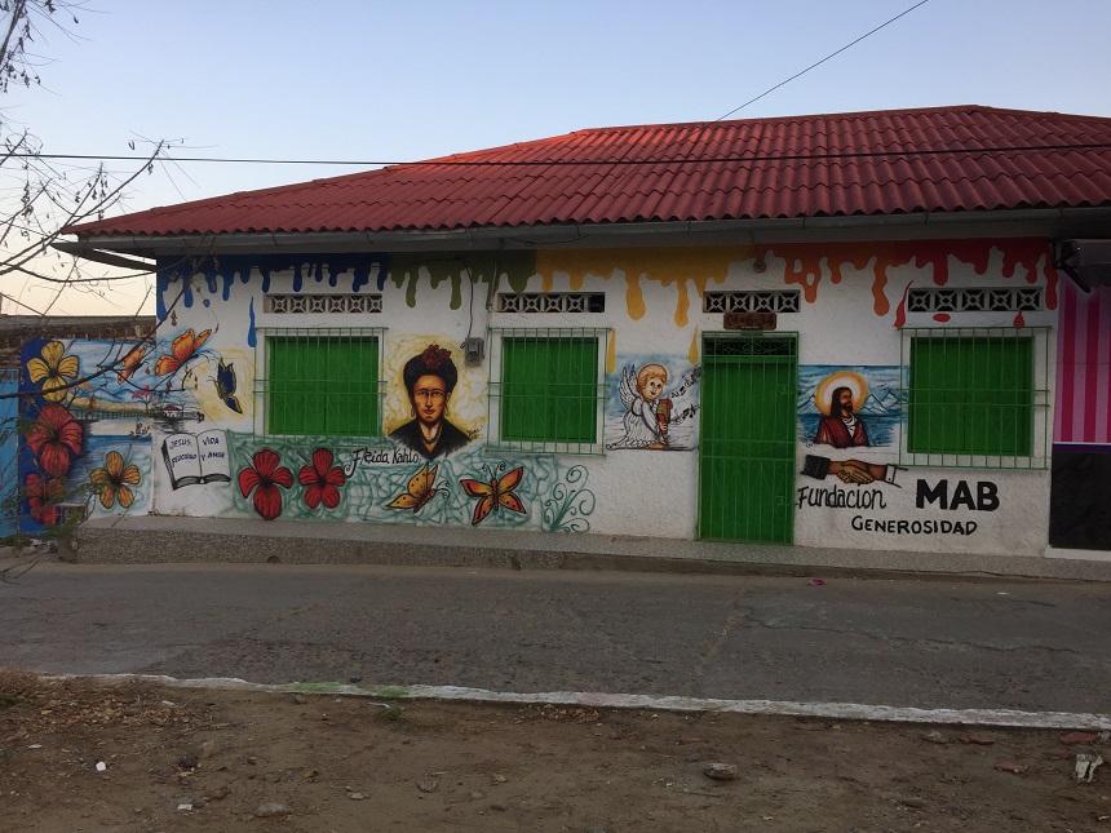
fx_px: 931
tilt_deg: -1.2
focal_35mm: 29
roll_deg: -1.1
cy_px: 416
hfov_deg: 61.7
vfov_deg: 48.2
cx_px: 556
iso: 32
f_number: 2.2
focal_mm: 4.15
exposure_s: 1/247
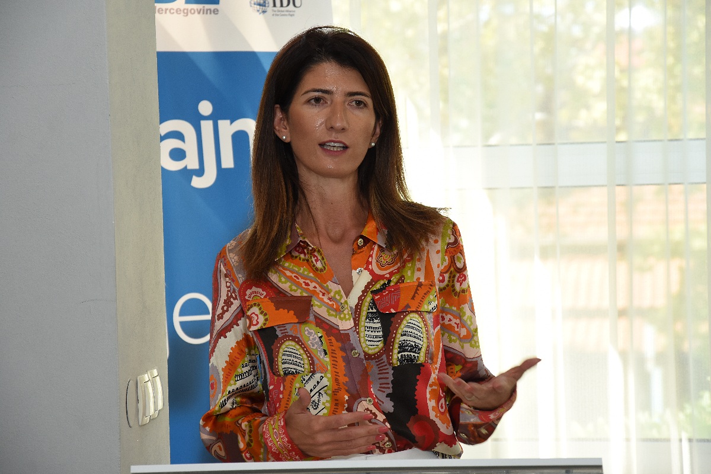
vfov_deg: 9.3
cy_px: 237
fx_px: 2903
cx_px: 356
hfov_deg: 14.0
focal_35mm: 147
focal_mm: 98
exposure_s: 1/100
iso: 640
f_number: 5.6
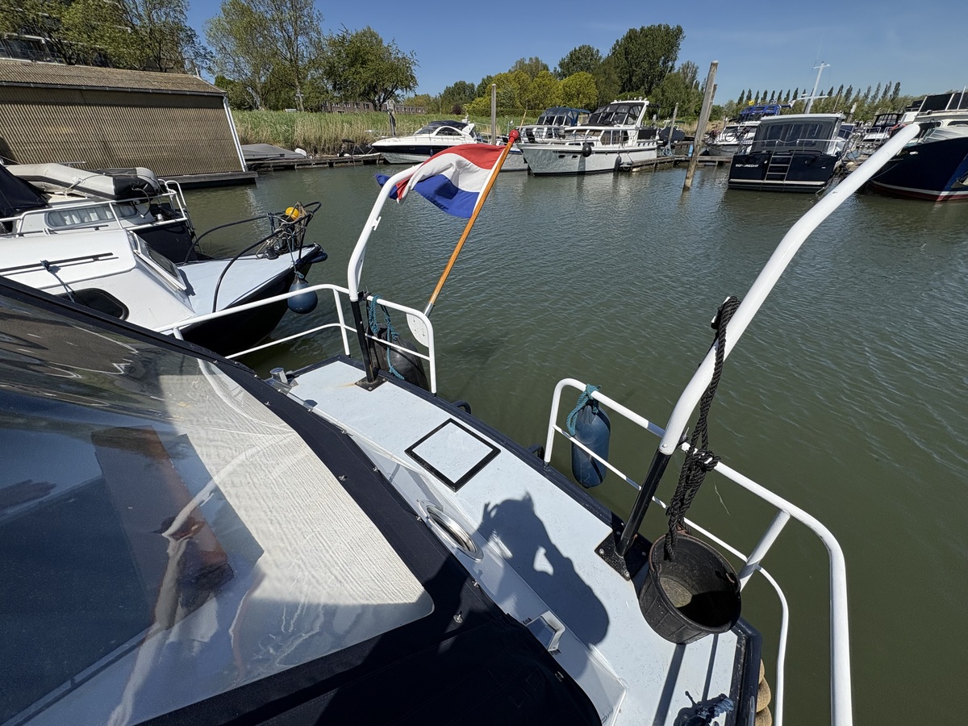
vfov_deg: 85.7
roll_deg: +1.2
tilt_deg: -31.1
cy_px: 363
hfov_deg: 102.1
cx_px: 484
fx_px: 391
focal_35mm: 14
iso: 50
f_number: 2.2
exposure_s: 1/3247
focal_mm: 2.22
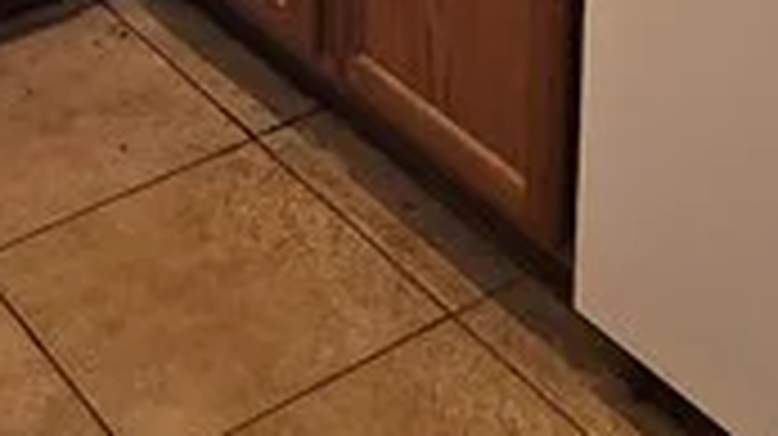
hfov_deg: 25.3
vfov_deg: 11.8
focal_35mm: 84
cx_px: 315
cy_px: -589
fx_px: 1732
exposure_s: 1/60
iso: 125
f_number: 2.2
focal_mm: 2.2
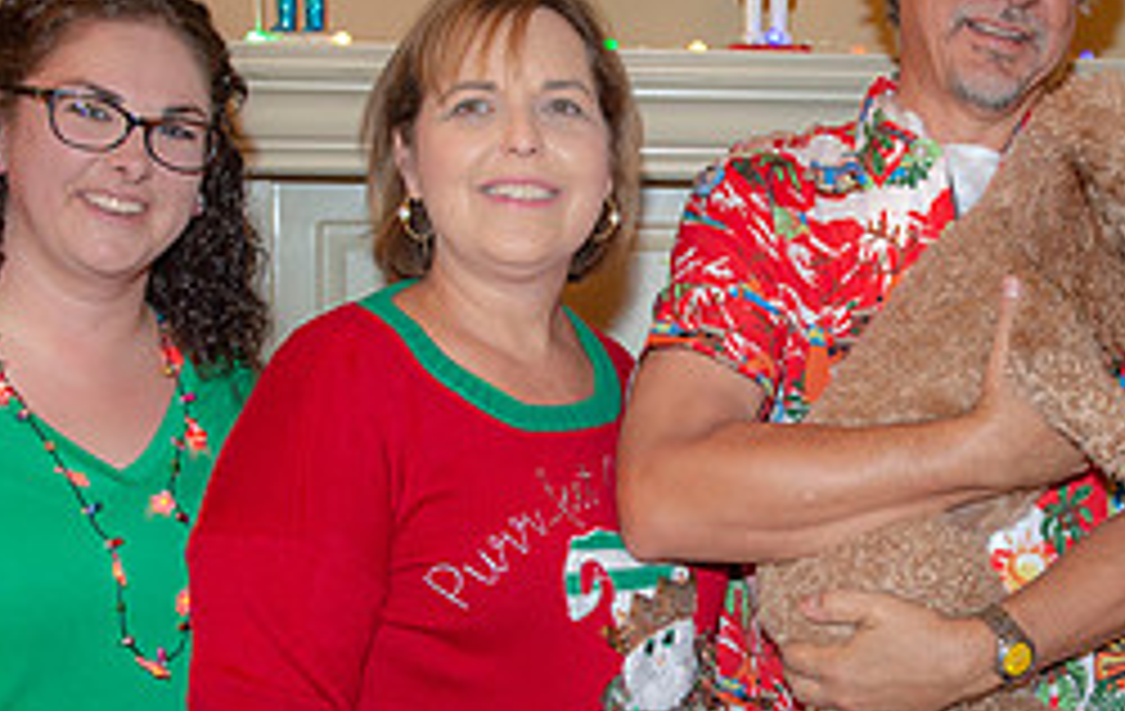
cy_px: 407
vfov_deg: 17.5
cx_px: 885
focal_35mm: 75
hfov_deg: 26.9
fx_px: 2307
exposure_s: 1/60
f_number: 3.5
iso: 800
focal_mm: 29
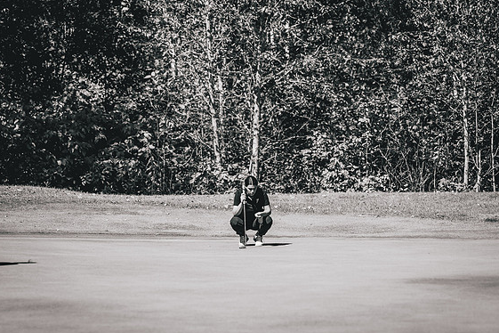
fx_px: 3604
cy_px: 226
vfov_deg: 5.3
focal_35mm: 260
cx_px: 249
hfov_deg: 7.9
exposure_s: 1/5000
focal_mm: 150
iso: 400
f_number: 2.8
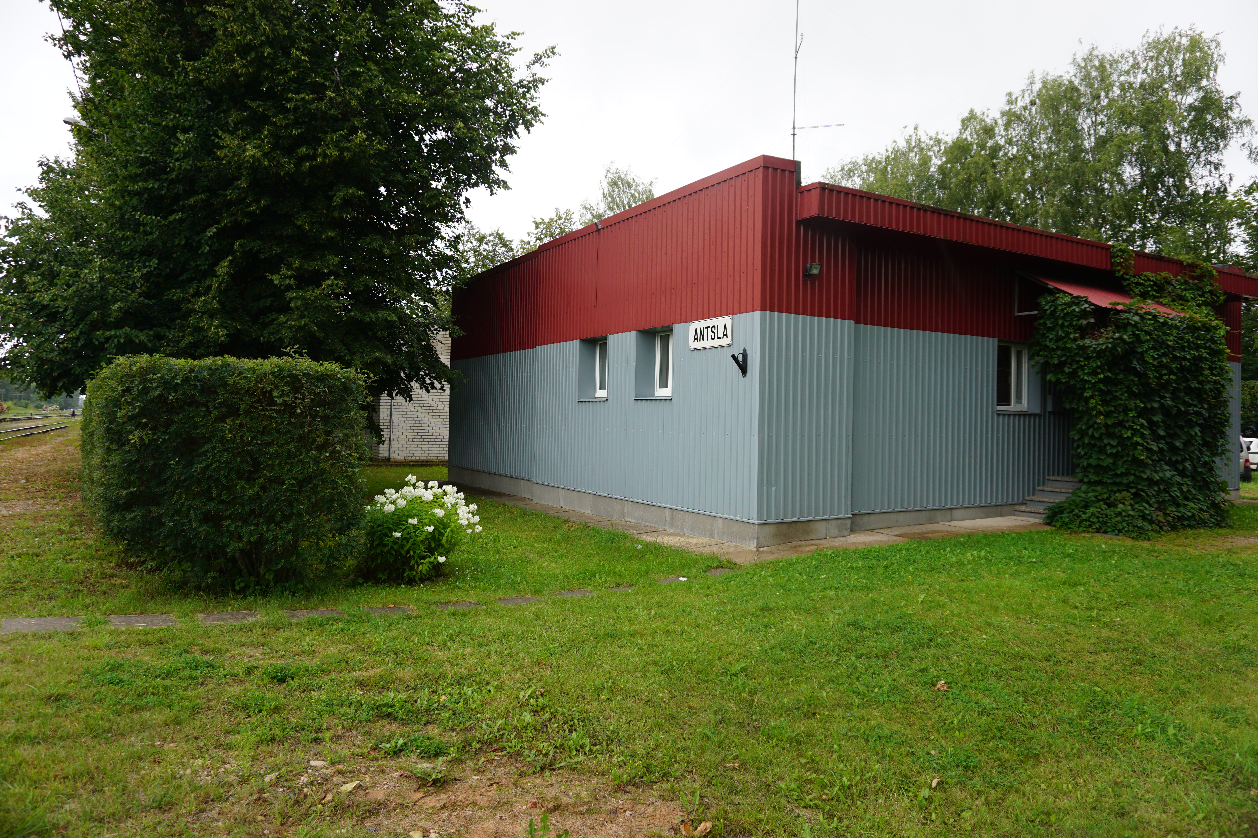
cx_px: 629
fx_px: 839
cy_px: 419
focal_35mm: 24
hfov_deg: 73.7
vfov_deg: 53.1
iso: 125
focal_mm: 16
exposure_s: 1/60
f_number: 4
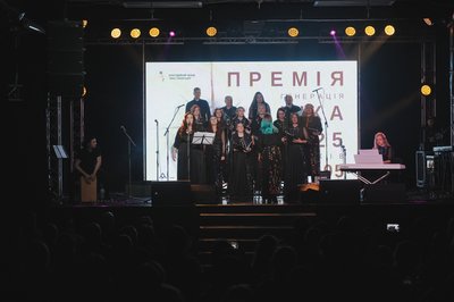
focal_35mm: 75
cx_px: 227
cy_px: 151
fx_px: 945
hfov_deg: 27.0
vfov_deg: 18.2
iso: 800
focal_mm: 75
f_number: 5
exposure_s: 1/400
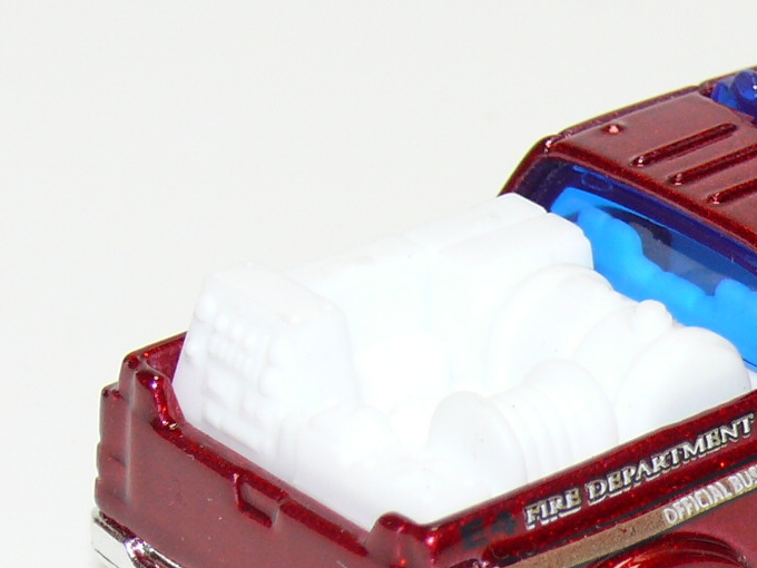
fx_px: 5402
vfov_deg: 6.0
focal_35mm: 247
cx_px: 770
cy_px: 346
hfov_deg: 8.0
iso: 100
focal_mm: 13.7
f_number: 4
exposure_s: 1/30
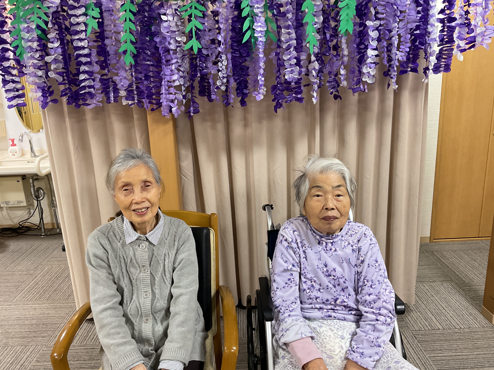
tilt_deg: -14.2
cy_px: 185
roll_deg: +0.8
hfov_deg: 61.7
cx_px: 247
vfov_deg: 48.2
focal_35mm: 29
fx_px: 414
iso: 125
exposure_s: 1/60
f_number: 1.8
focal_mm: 3
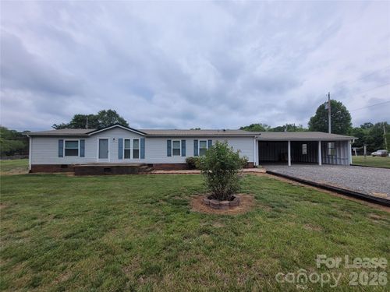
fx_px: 146
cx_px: 195
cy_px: 146
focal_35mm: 13
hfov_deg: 106.2
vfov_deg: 89.9
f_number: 2.2
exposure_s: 1/1978
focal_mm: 1.74
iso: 40
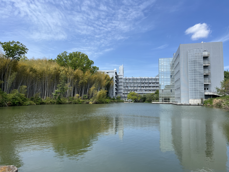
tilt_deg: +4.2
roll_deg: +0.3
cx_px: 114
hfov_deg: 67.3
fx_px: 172
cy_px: 86
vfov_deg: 53.1
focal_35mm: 26
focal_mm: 5.1
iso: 50
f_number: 1.6
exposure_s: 1/3413
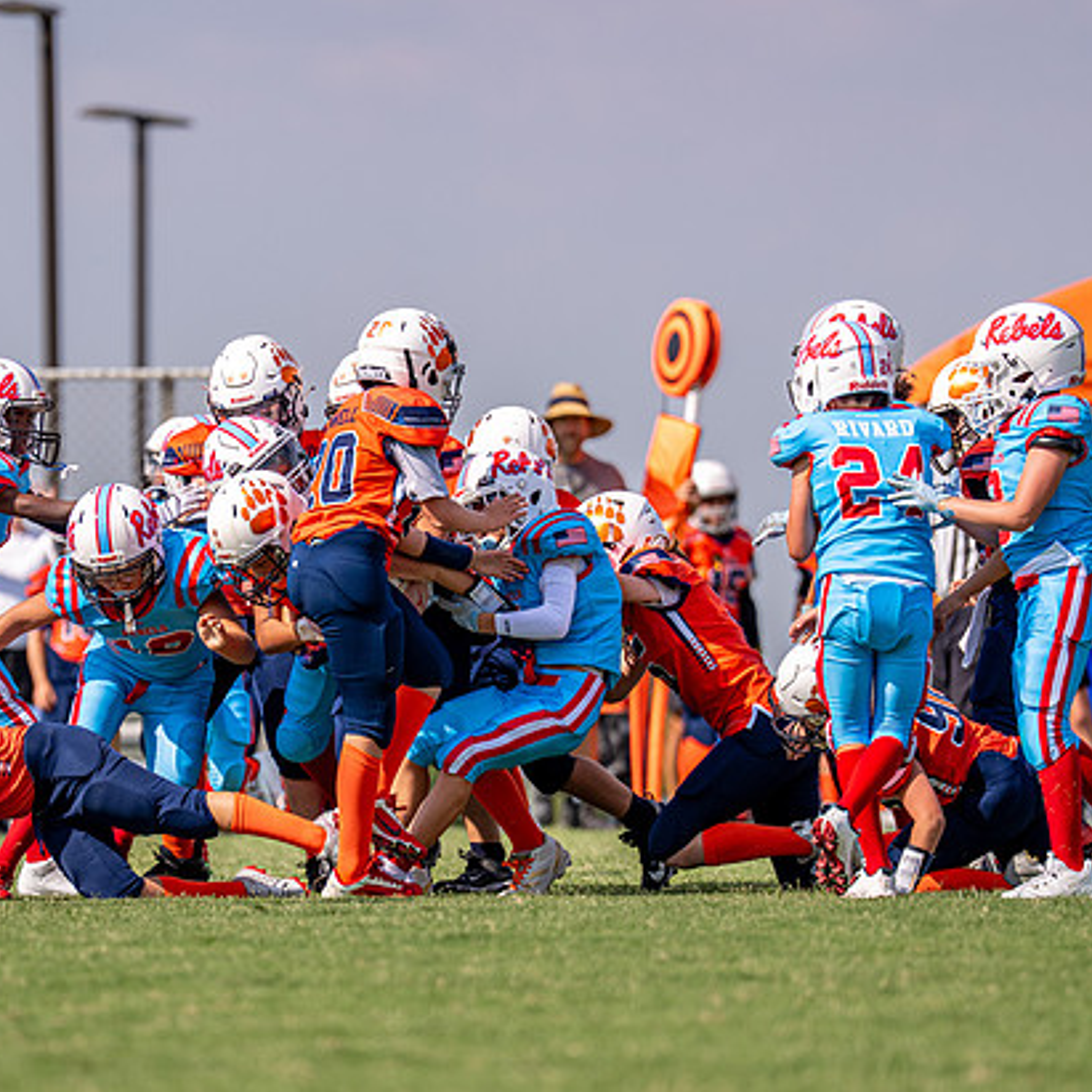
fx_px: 12385
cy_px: 658
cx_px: 414
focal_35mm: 347
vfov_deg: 5.0
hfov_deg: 5.0
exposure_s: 1/3200
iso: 125
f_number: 2.8
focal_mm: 200
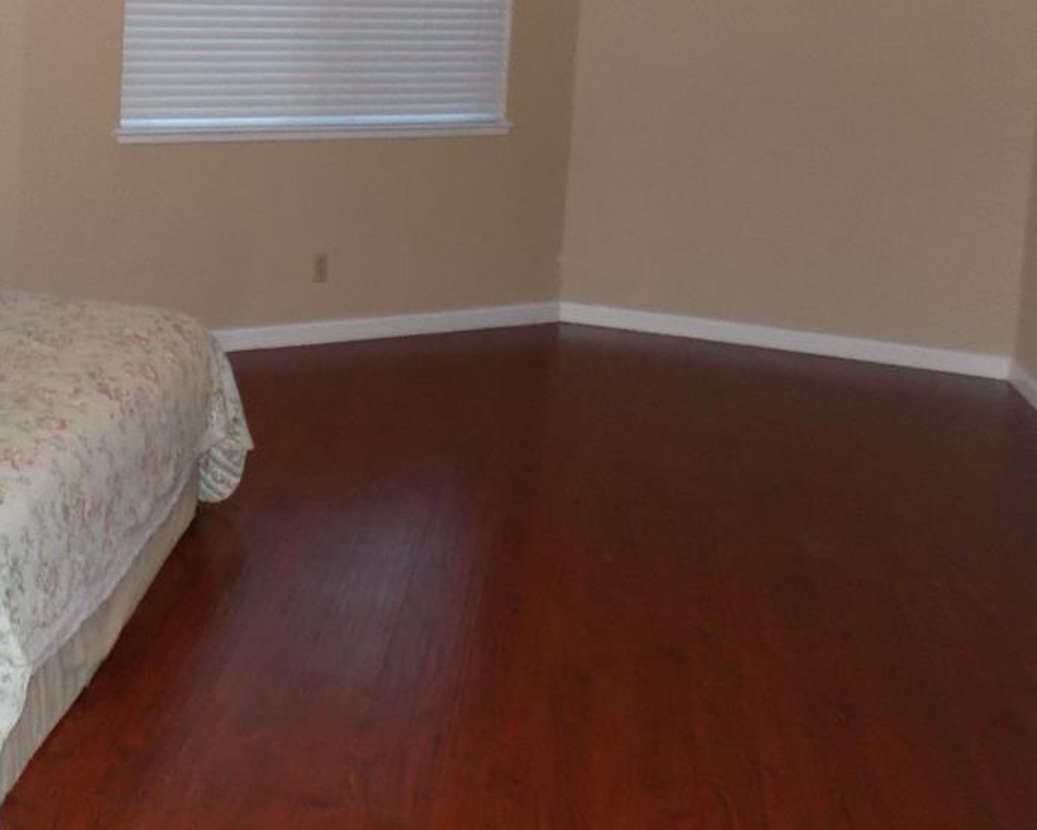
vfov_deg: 29.2
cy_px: 41
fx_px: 1504
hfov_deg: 33.8
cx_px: -65
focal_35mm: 49
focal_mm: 4
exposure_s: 1/30
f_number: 3.1
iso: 280
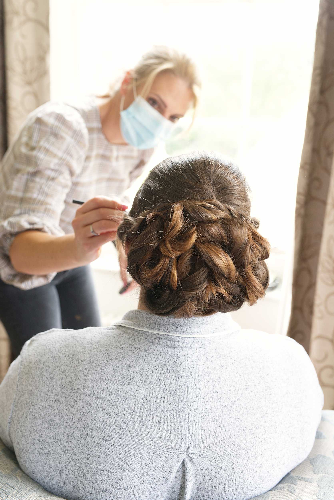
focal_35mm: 35
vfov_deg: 54.4
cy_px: 250
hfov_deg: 37.9
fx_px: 486
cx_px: 167
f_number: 4.5
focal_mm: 35
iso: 800
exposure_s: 1/125
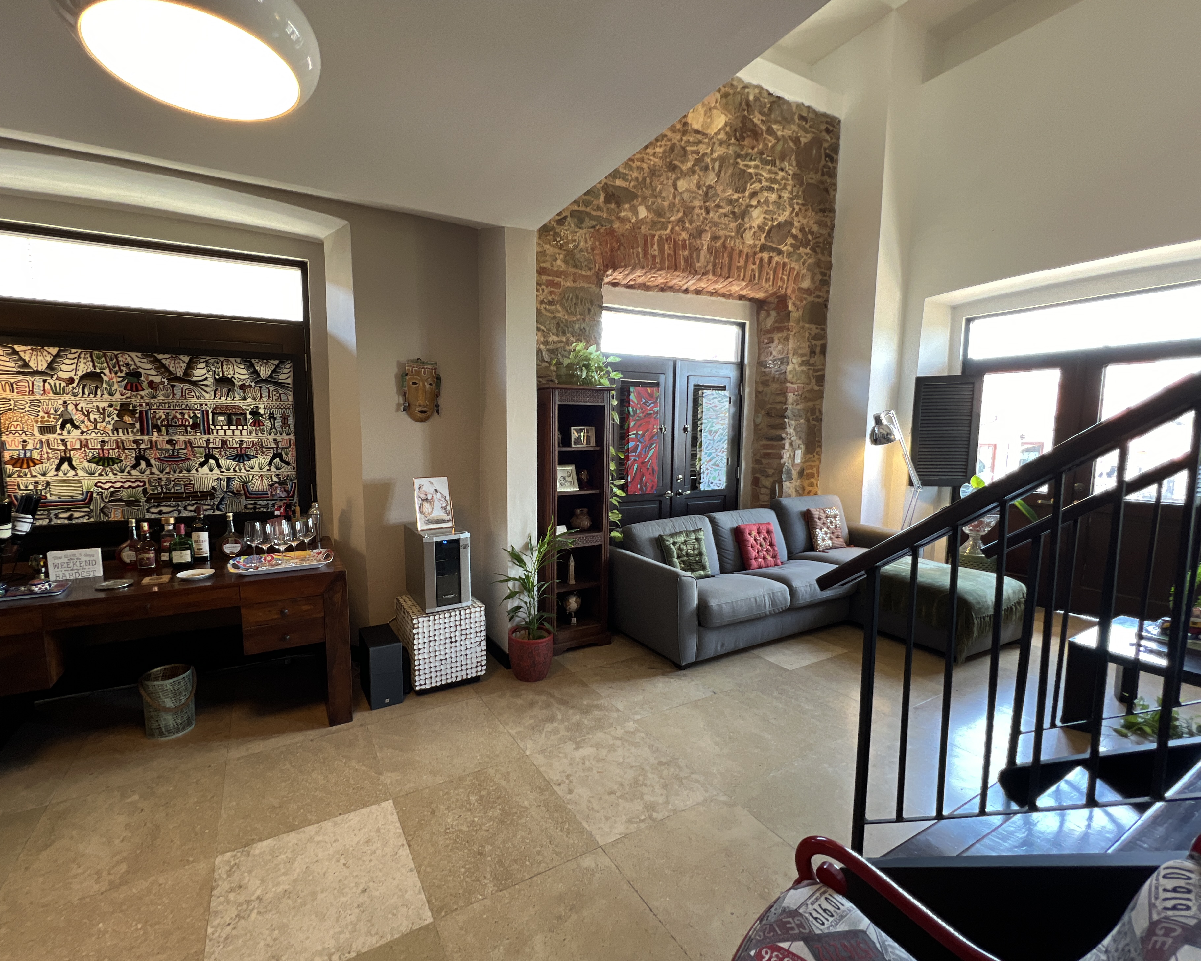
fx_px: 498
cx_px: 553
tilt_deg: -6.3
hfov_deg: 100.5
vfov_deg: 88.0
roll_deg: +0.4
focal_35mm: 14
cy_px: 488
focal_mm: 1.57
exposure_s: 1/30
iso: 100
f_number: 1.8
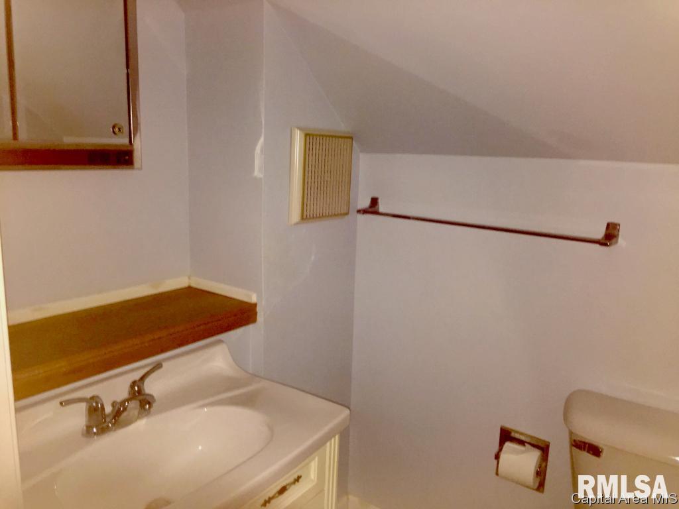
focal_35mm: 29
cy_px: 254
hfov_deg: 61.7
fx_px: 569
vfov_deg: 48.2
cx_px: 340
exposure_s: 1/16
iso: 50
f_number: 2.2
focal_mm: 4.15
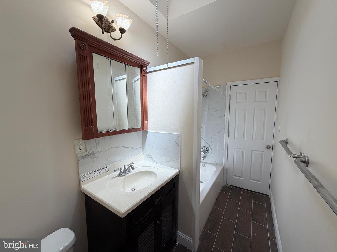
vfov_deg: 85.7
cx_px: 168
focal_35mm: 14
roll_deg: +1.1
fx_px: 136
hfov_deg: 102.1
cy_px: 126
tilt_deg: -6.7
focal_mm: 2.22
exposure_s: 1/120
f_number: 2.2
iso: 64
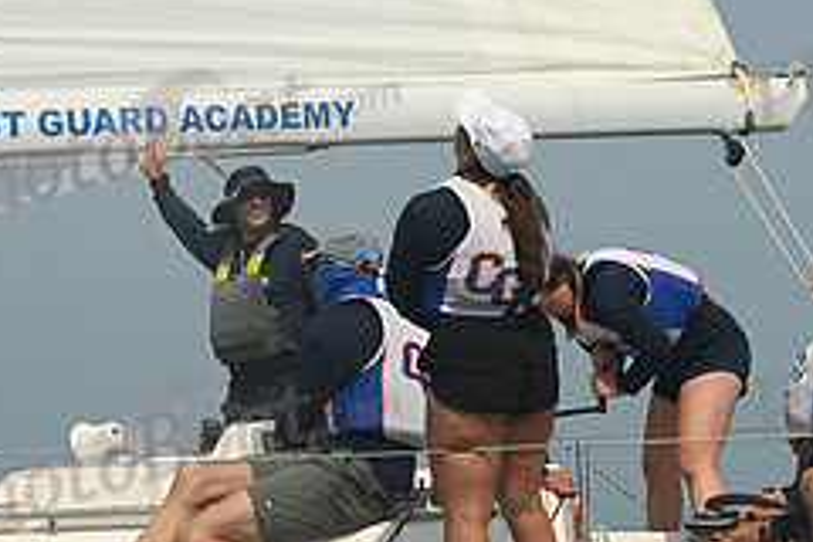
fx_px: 3816
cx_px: 579
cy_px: 581
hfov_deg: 12.1
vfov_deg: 8.1
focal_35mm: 169
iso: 320
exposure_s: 1/1250
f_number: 10
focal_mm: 70
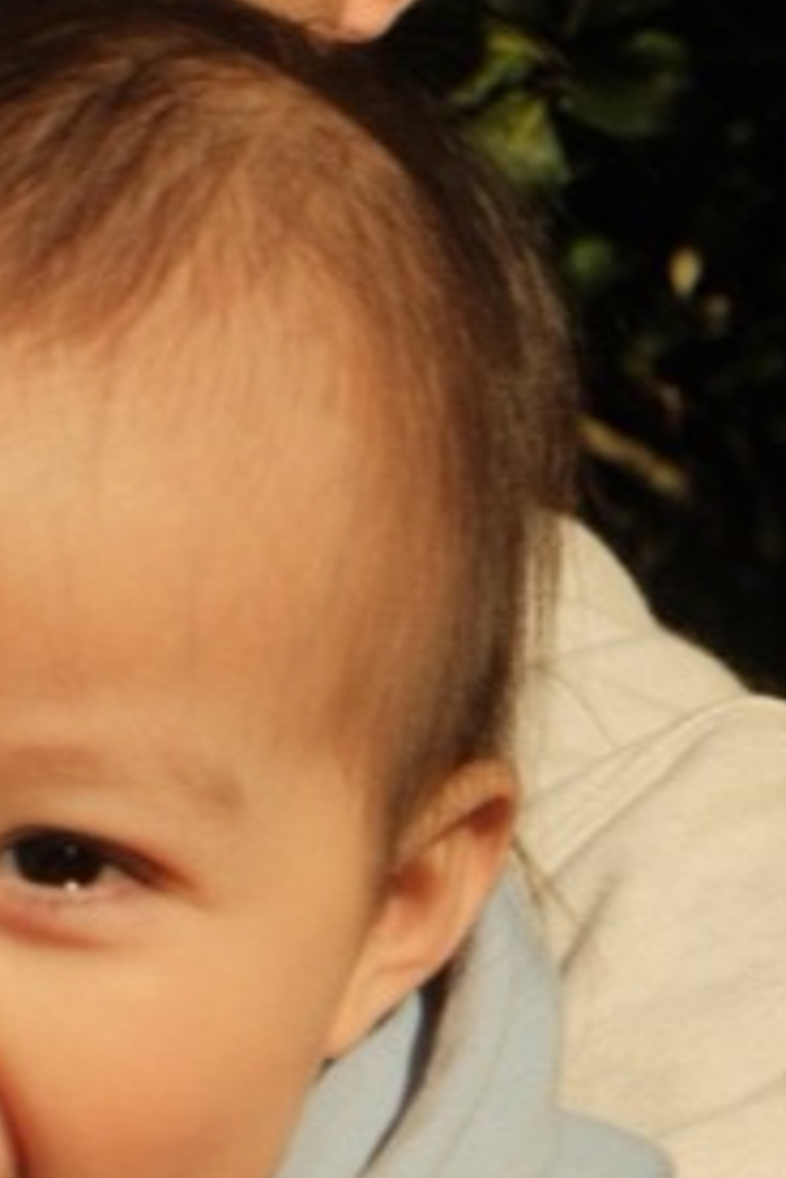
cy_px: 1058
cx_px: 735
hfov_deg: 6.7
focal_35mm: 203
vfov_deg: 10.1
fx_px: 6648
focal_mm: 23
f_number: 4.5
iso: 500
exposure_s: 1/4400
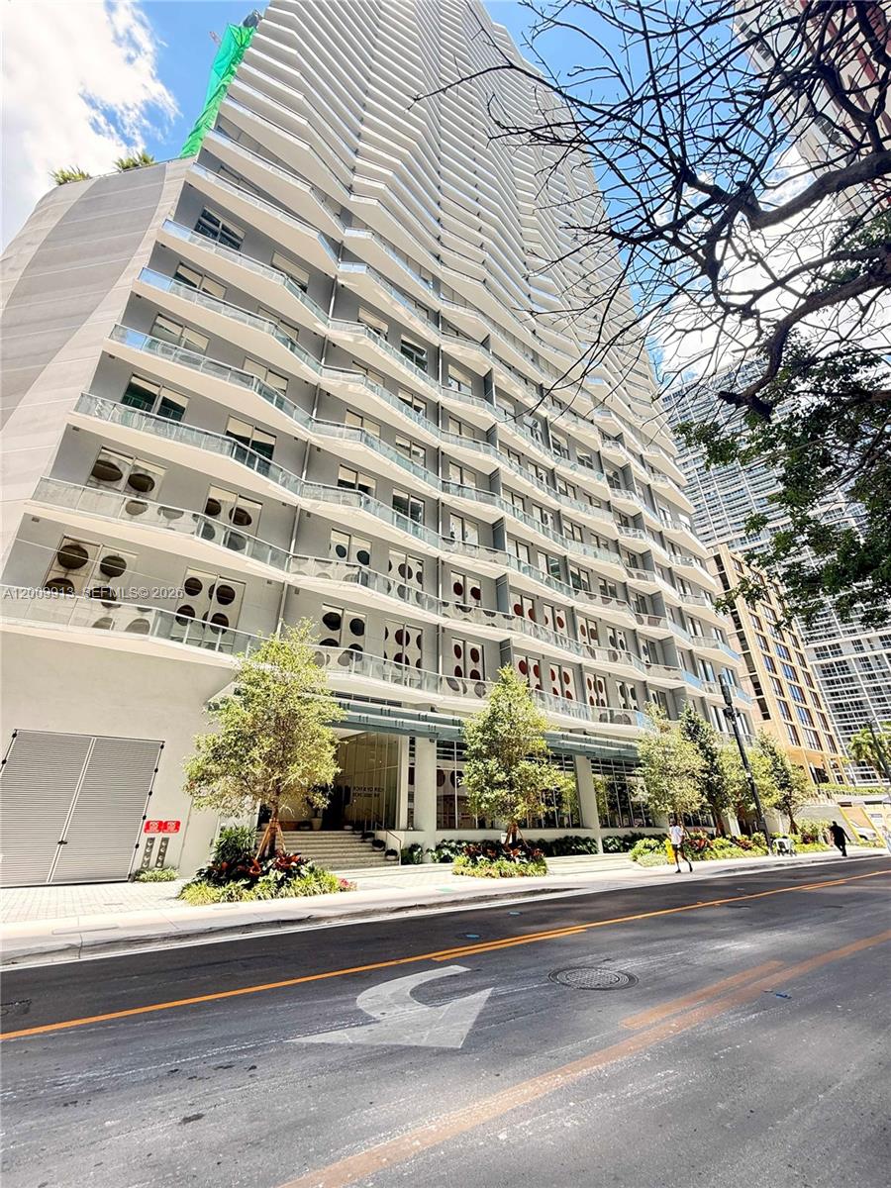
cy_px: 594
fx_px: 480
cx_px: 446
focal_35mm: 14
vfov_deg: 102.1
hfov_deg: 85.7
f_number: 2.2
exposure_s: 1/228
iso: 64
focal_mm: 2.22
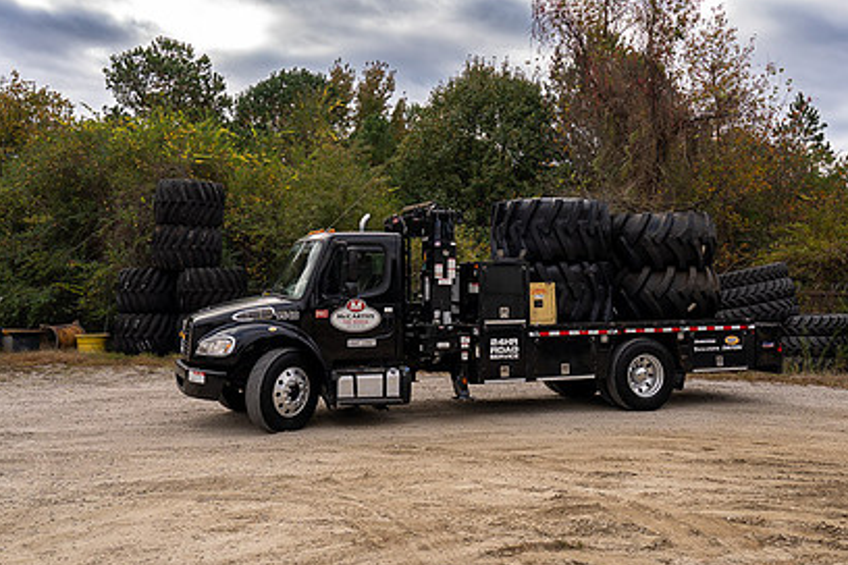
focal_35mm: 37
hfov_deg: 51.8
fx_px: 871
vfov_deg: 35.6
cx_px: 476
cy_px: 196
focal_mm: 26
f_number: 5.6
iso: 100
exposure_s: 1/125
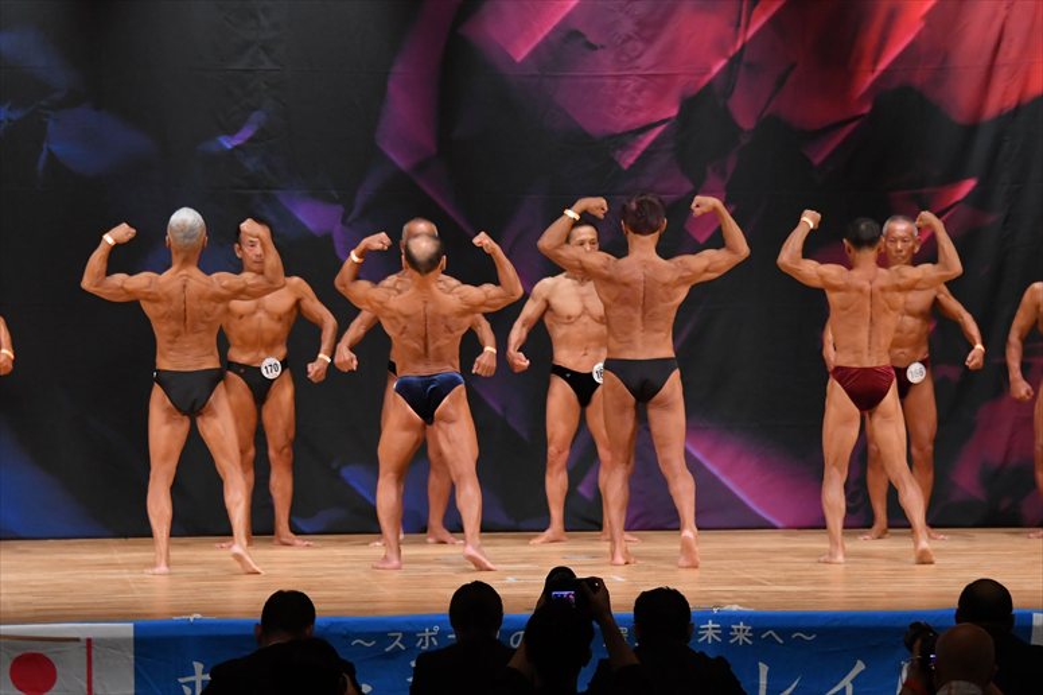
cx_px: 522
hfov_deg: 11.8
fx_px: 5039
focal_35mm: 174
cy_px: 348
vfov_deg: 7.9
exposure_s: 1/400
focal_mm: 116
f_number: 5.6
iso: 4000
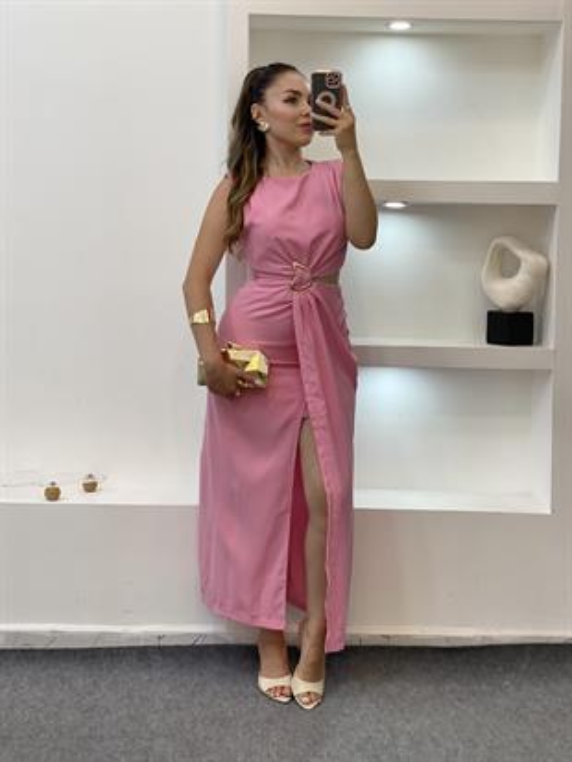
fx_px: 1145
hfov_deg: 28.0
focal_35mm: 52
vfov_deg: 36.8
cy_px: 381
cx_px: 286
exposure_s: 1/100
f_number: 2
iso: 64
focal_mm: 6
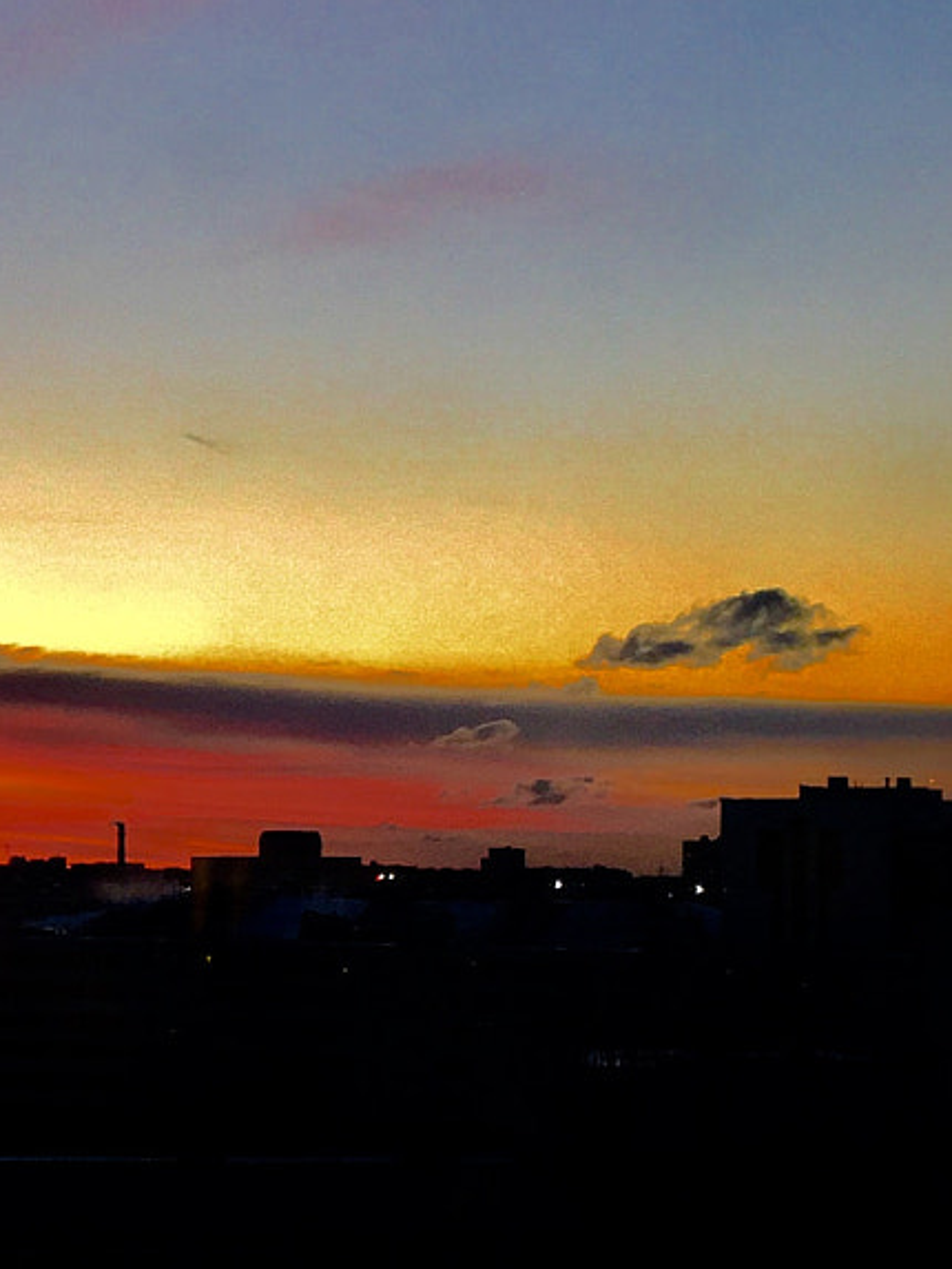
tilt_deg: +1.6
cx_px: -301
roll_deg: -0.3
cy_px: 815
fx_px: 2969
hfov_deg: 17.1
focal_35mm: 81
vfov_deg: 24.0
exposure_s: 1/100
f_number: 2.2
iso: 50
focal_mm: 4.15
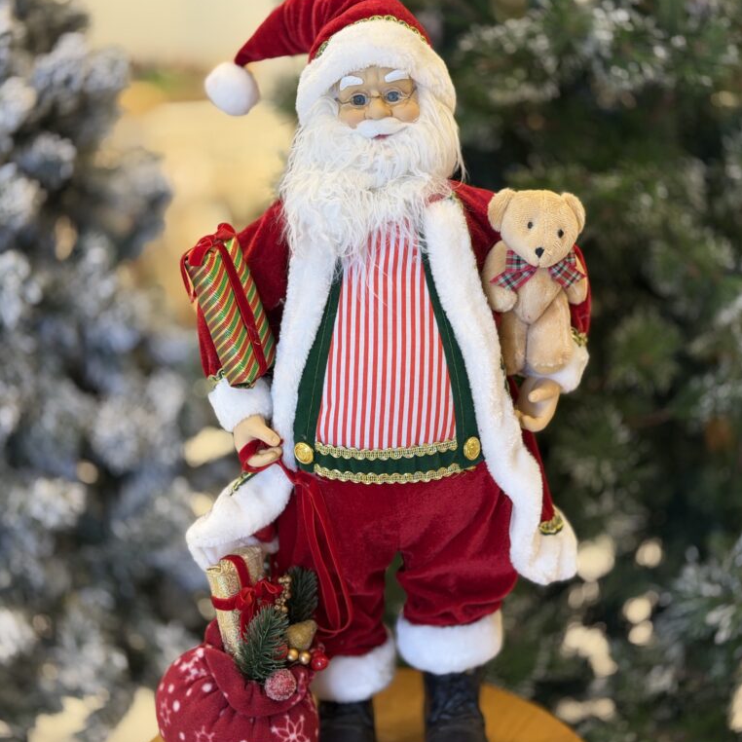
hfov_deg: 30.0
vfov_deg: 30.0
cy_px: 380
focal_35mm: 57
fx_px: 1382
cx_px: 373
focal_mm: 6.76
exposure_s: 1/60
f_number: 1.78
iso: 64
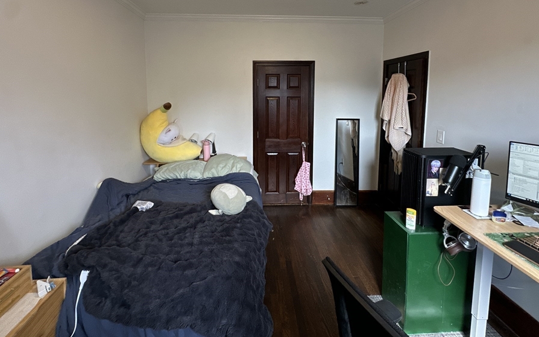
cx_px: 265
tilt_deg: -4.6
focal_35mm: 17
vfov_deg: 66.1
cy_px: 112
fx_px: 250
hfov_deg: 94.3
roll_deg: -0.1
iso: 250
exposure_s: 1/120
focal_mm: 2.22
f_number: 2.2
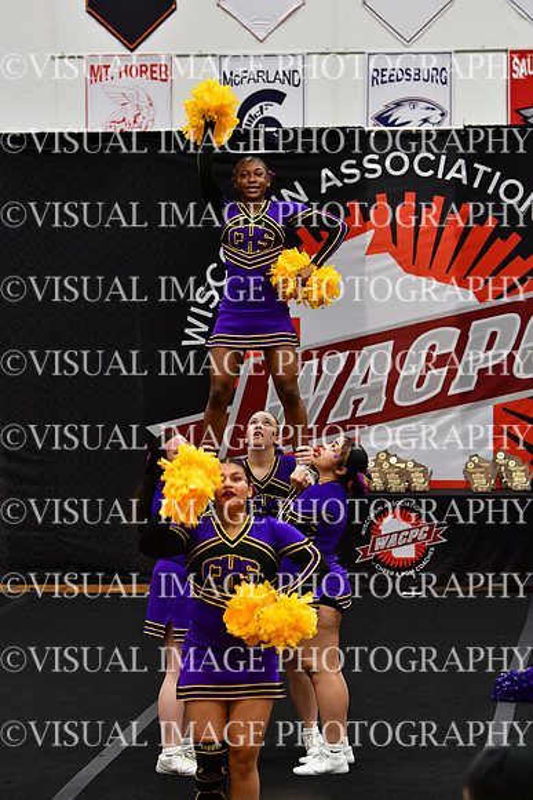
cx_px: 266
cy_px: 400
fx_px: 3329
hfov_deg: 9.2
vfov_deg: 13.7
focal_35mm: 150
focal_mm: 100
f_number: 4
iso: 4000
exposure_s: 1/500
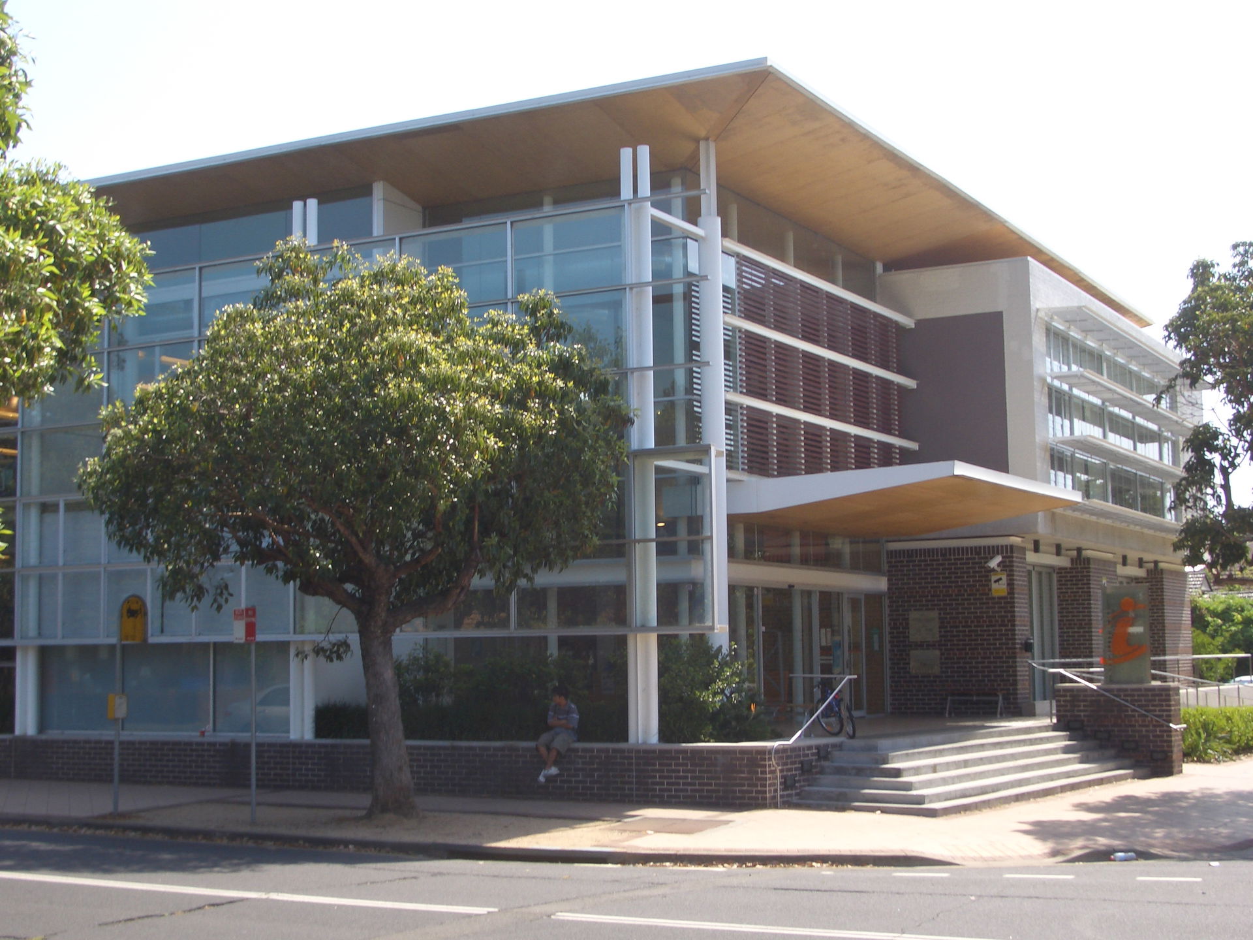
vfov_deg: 29.7
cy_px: 470
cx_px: 626
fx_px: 1774
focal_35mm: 49
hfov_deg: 38.9
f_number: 5
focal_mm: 8.2
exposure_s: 1/160
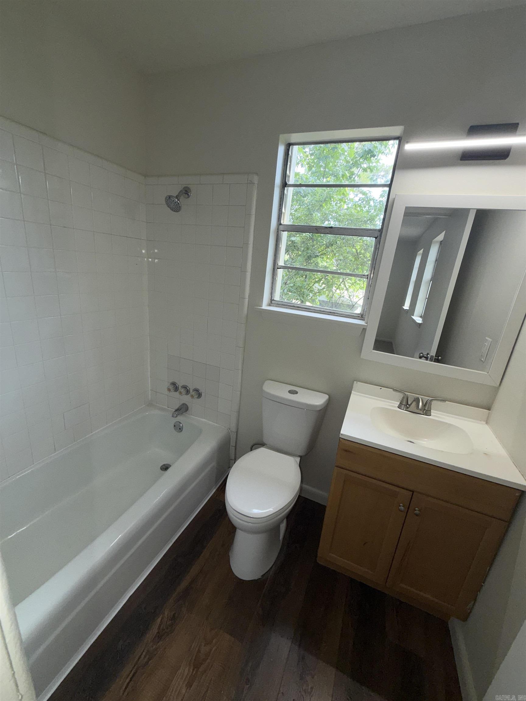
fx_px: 284
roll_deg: -5.6
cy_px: 350
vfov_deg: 102.1
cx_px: 263
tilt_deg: -16.8
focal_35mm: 14
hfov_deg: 85.7
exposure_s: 1/120
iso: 32
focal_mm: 2.22
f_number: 2.2
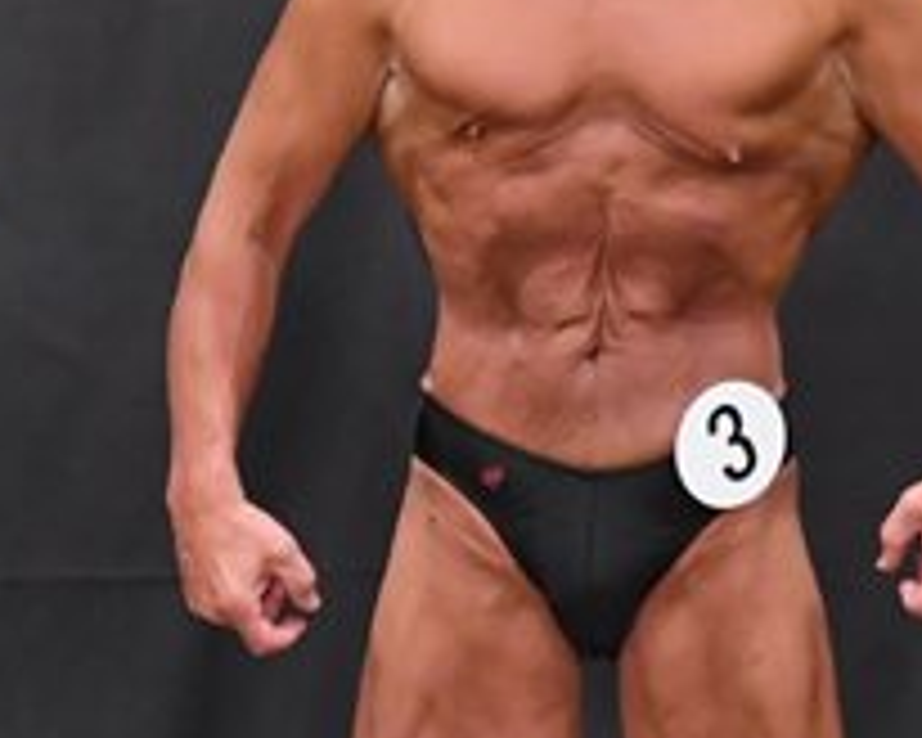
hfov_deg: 2.1
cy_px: 531
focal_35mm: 903
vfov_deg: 1.7
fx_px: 24641
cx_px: -178
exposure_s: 1/400
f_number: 5.6
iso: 5000
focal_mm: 170
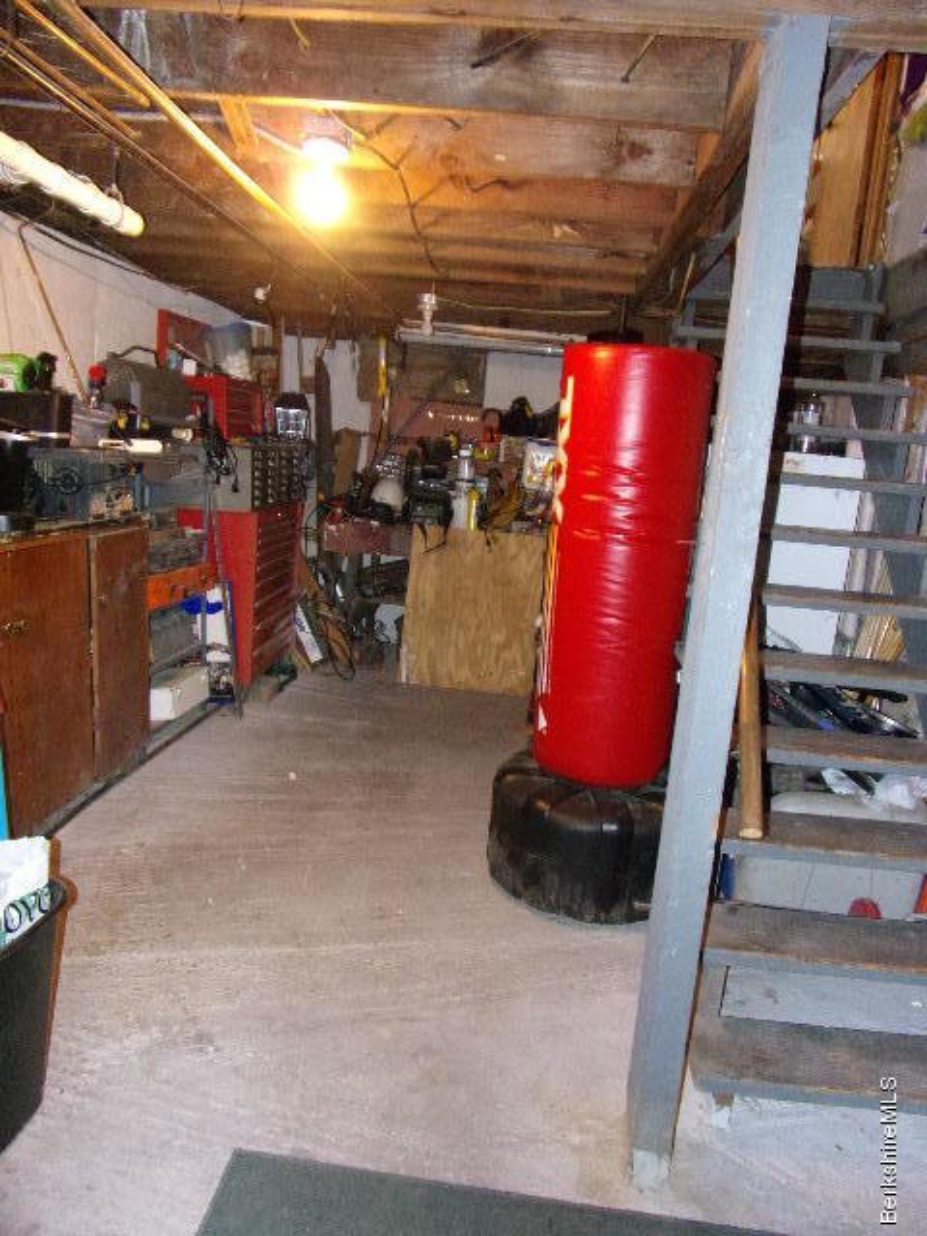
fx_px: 857
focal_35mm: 24
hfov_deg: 56.8
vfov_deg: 71.6
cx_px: 464
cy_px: 618
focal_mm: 4.3
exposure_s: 1/34
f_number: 3.3
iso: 500
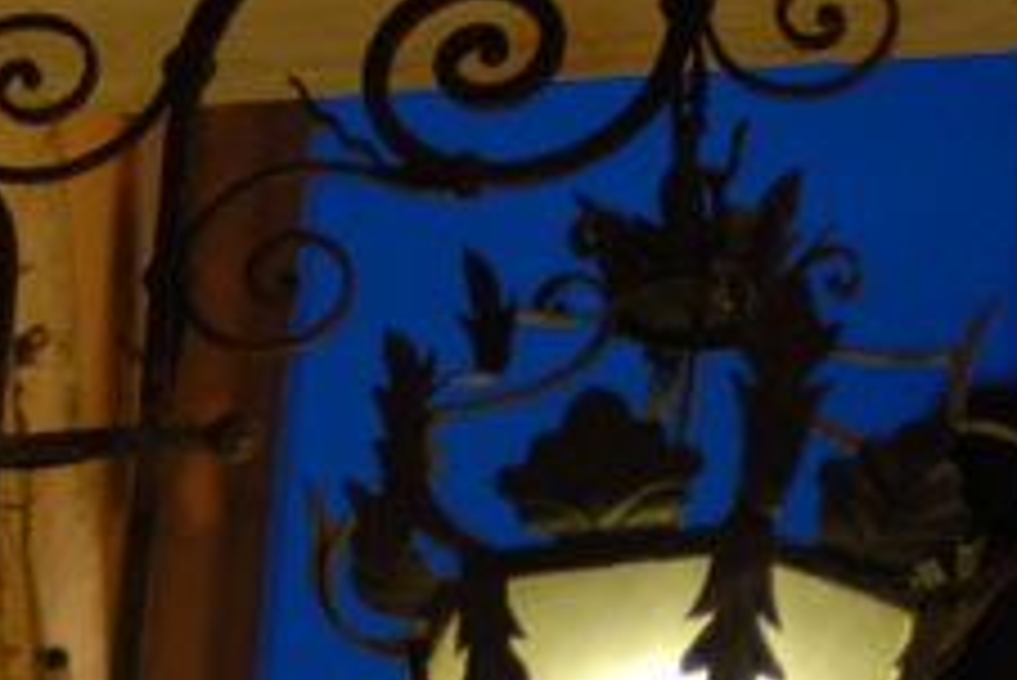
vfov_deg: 6.6
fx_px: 5823
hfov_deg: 9.9
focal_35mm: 206
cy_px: 1139
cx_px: 142
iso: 250
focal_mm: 50
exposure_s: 1/45
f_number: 1.4
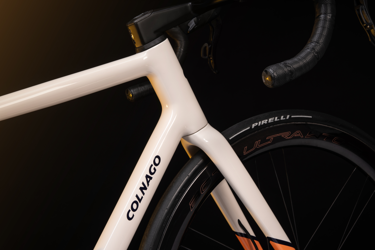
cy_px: 125
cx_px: 188
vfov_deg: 19.5
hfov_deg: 28.8
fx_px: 729
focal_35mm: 70
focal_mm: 70
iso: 100
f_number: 18
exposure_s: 1/250
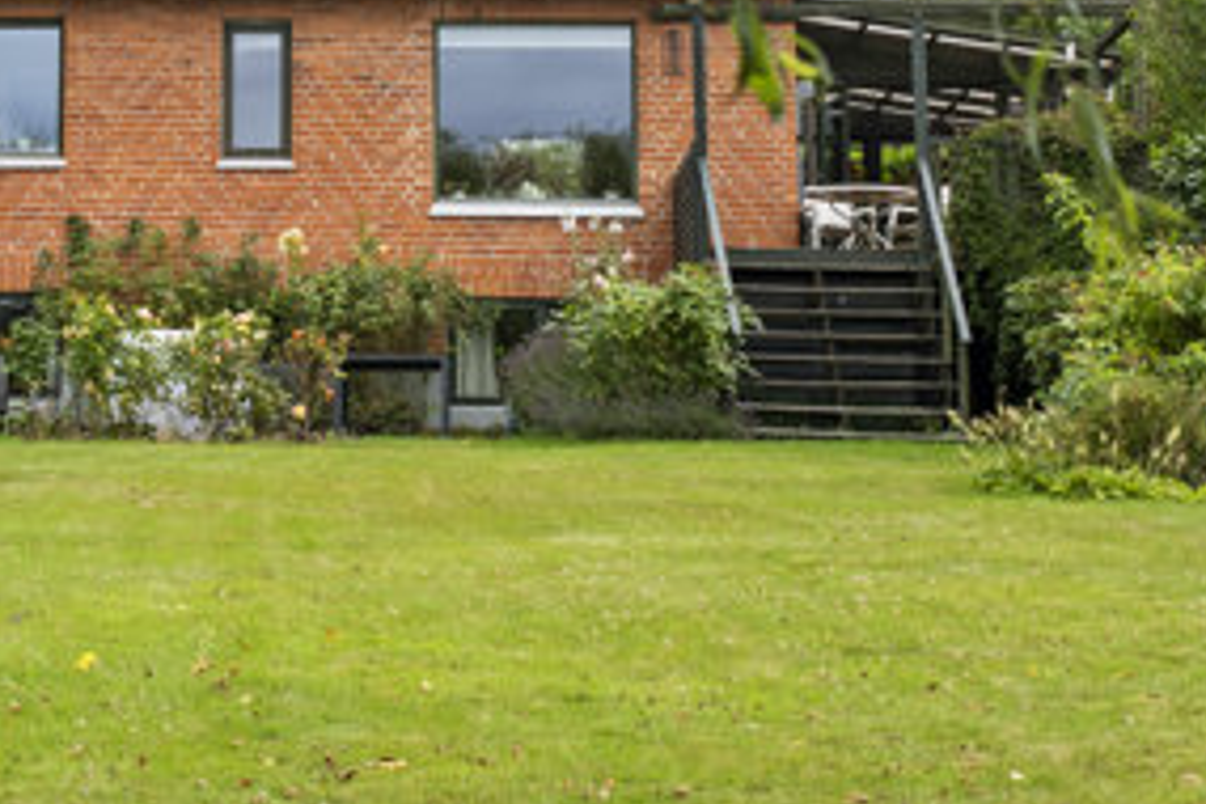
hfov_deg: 19.7
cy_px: 0
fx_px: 3450
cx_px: 275
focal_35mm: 103
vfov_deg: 13.1
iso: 200
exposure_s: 1/200
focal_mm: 32.5
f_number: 5.6
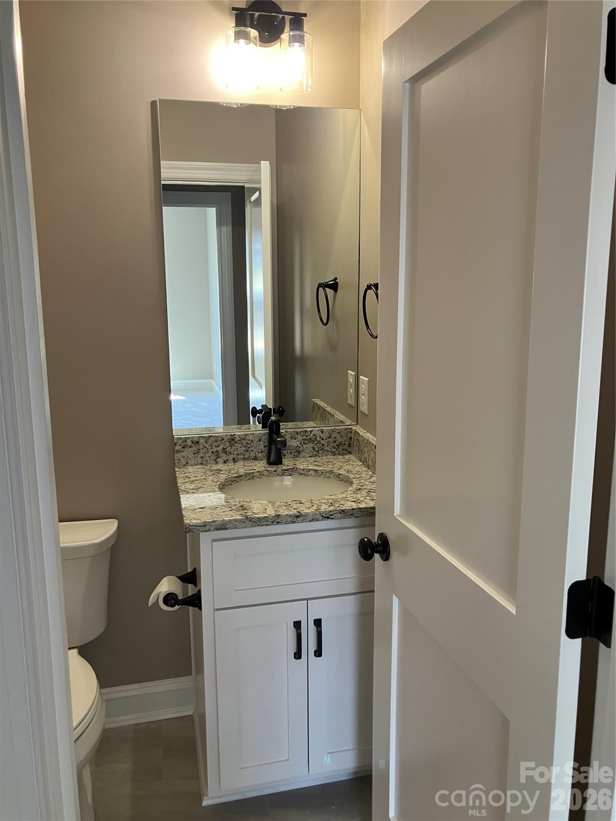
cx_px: 308
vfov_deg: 63.4
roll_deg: +0.4
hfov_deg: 49.7
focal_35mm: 28
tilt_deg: -9.9
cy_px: 410
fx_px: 664
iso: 100
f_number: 1.8
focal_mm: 3.99
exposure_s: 1/60
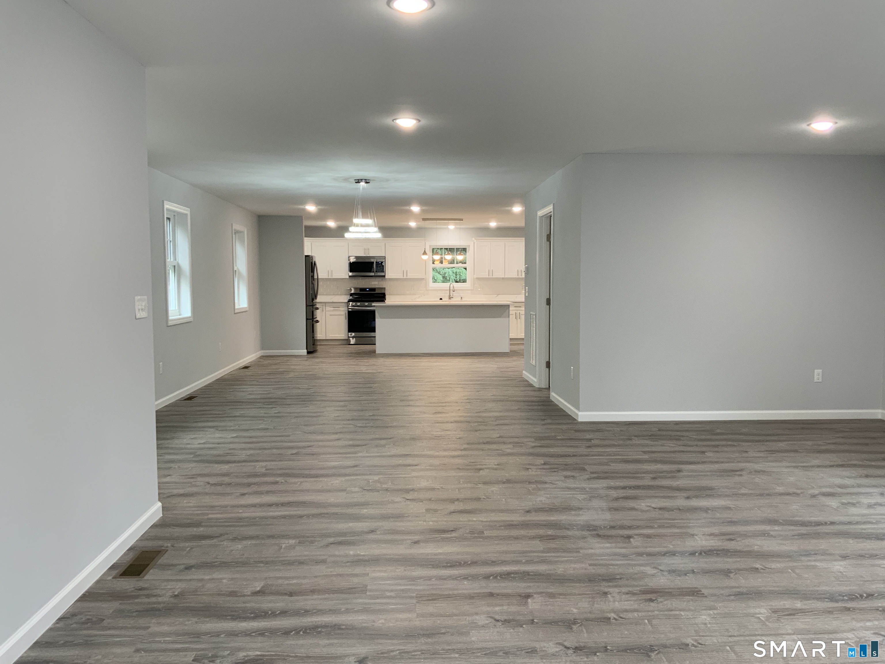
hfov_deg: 61.7
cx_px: 442
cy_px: 332
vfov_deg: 48.2
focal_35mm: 29
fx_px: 741
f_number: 1.8
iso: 50
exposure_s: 1/60
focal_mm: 3
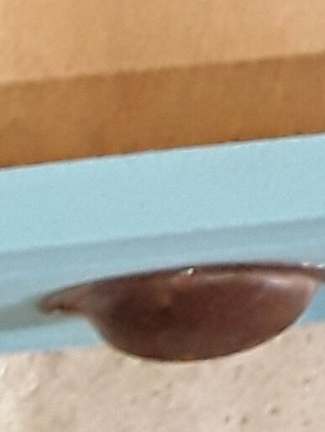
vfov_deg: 10.1
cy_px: -599
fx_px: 2138
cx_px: 692
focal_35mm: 171
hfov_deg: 8.2
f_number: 1.9
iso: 160
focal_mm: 2.91
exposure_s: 1/20
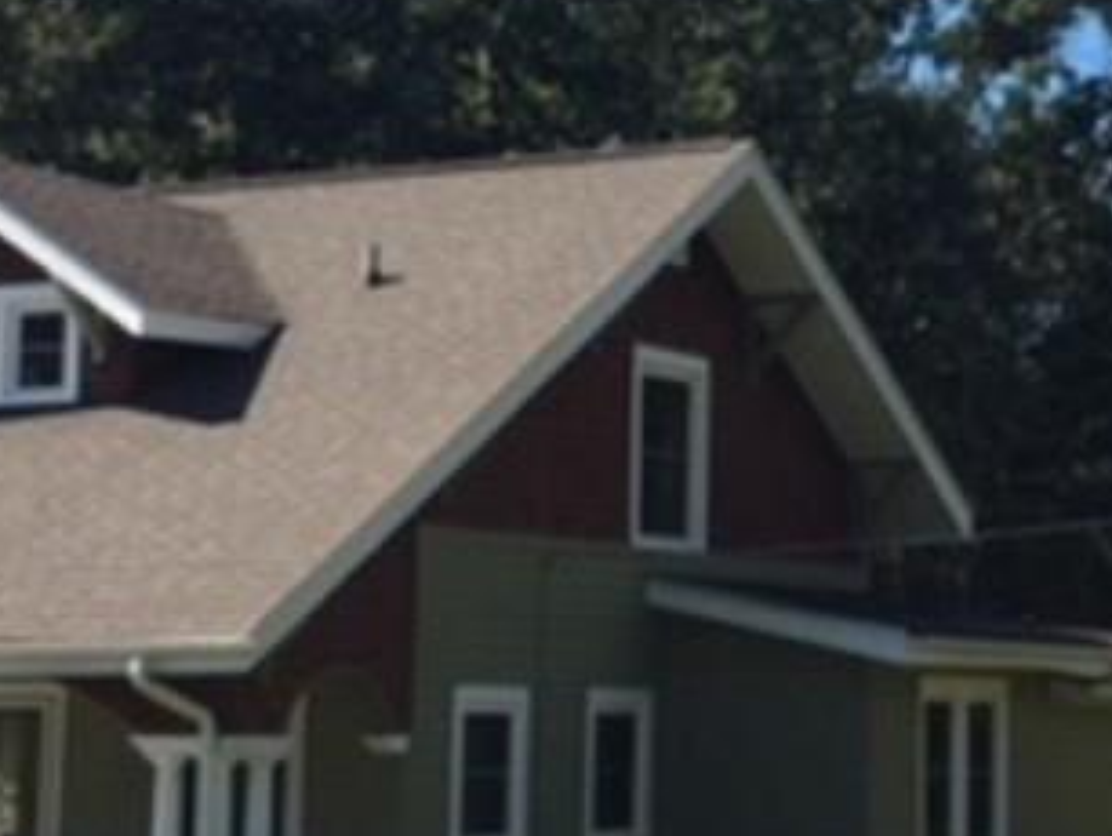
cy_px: 236
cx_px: 905
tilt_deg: +8.5
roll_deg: -2.8
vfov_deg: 15.2
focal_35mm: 97
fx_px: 3118
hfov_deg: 20.0
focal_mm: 4.15
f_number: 2.2
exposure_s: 1/1236
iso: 32
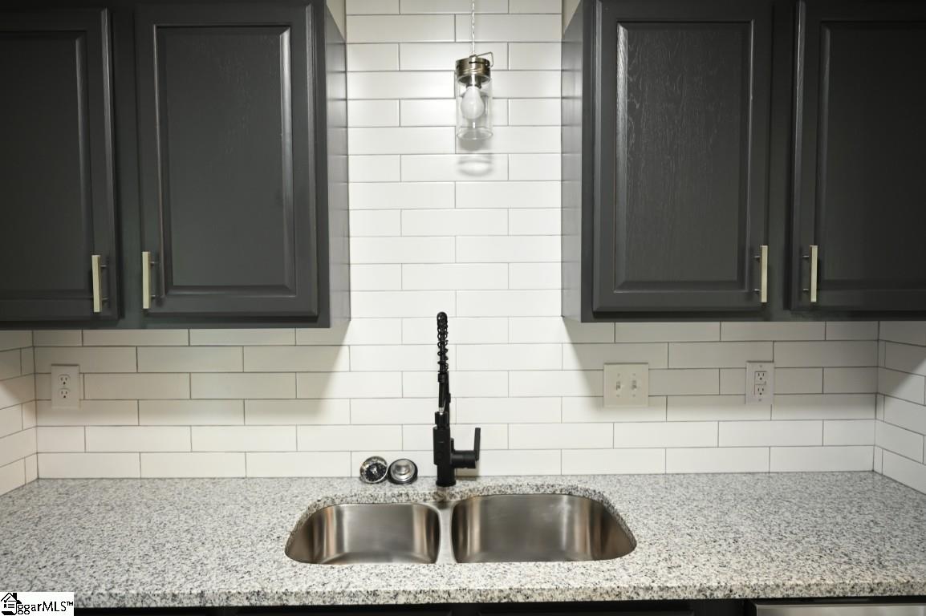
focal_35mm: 24
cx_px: 463
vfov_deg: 53.1
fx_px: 617
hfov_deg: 73.8
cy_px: 308
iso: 1000
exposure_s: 1/40
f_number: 3.2
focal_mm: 24
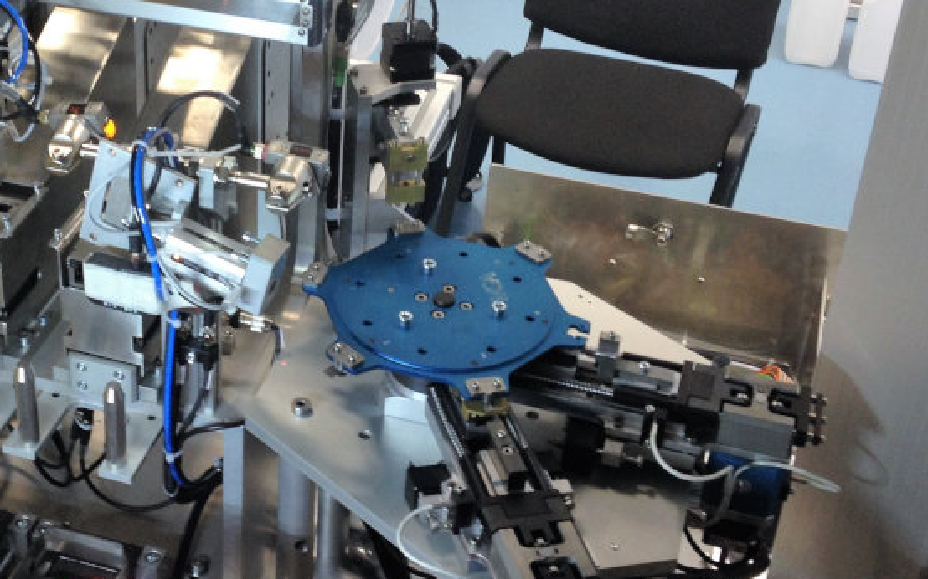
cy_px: 201
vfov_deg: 19.4
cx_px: 271
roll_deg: -0.9
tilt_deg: -37.3
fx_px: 1694
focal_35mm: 67
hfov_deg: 30.3
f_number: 2.4
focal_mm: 4.28
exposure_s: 1/20
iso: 80
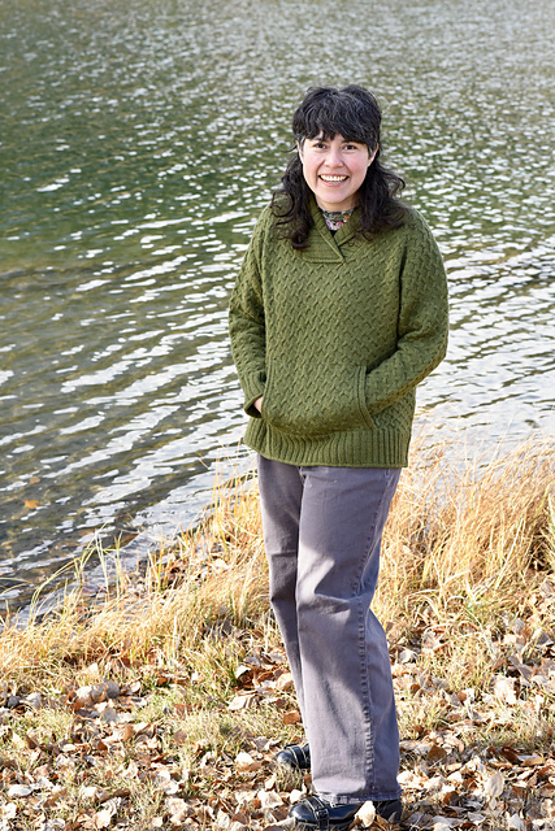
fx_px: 1964
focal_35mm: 85
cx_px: 278
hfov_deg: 16.1
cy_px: 416
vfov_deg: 23.9
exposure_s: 1/320
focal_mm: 85
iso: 1000
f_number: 9
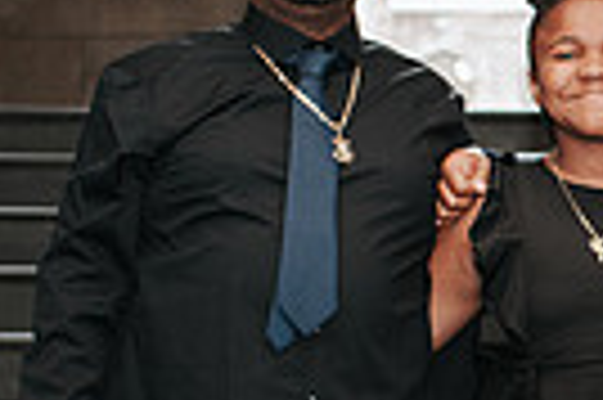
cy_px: 369
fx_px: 2760
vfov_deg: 8.3
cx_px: 770
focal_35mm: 165
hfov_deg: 12.1
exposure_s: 1/125
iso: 1000
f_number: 3.2
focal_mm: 35
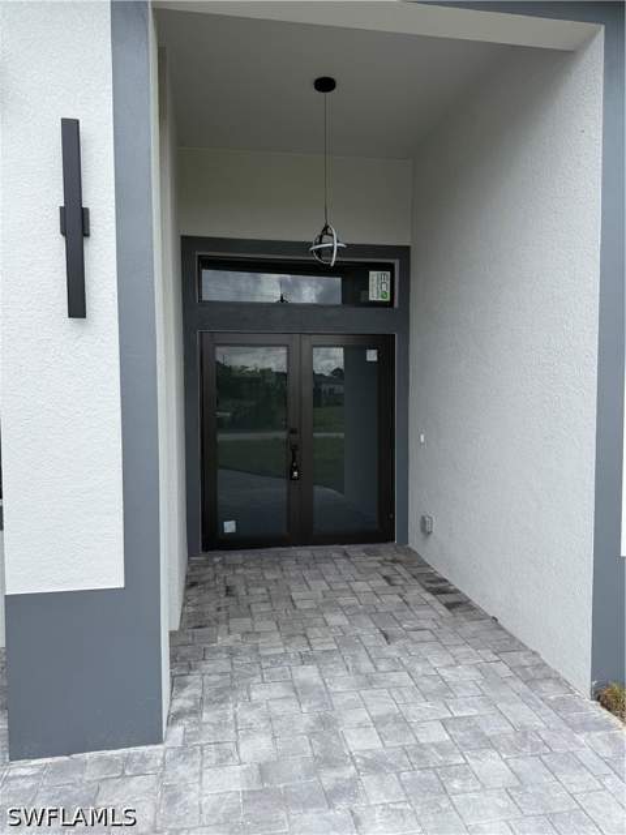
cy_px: 418
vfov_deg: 71.6
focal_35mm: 24
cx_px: 313
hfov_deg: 56.8
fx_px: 579
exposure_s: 1/1075
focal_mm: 6.76
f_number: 1.78
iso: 80
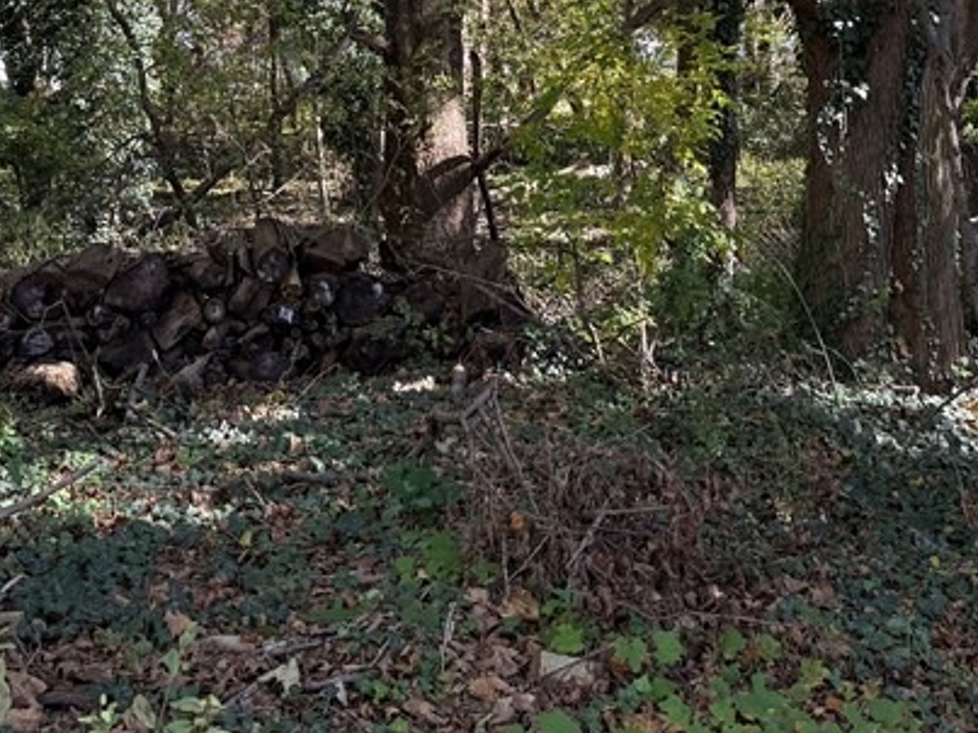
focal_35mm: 61
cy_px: -124
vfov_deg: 22.3
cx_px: 512
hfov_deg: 31.7
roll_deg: +2.3
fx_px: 1723
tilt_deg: +9.9
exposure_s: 1/421
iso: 100
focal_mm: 6.76
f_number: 1.78
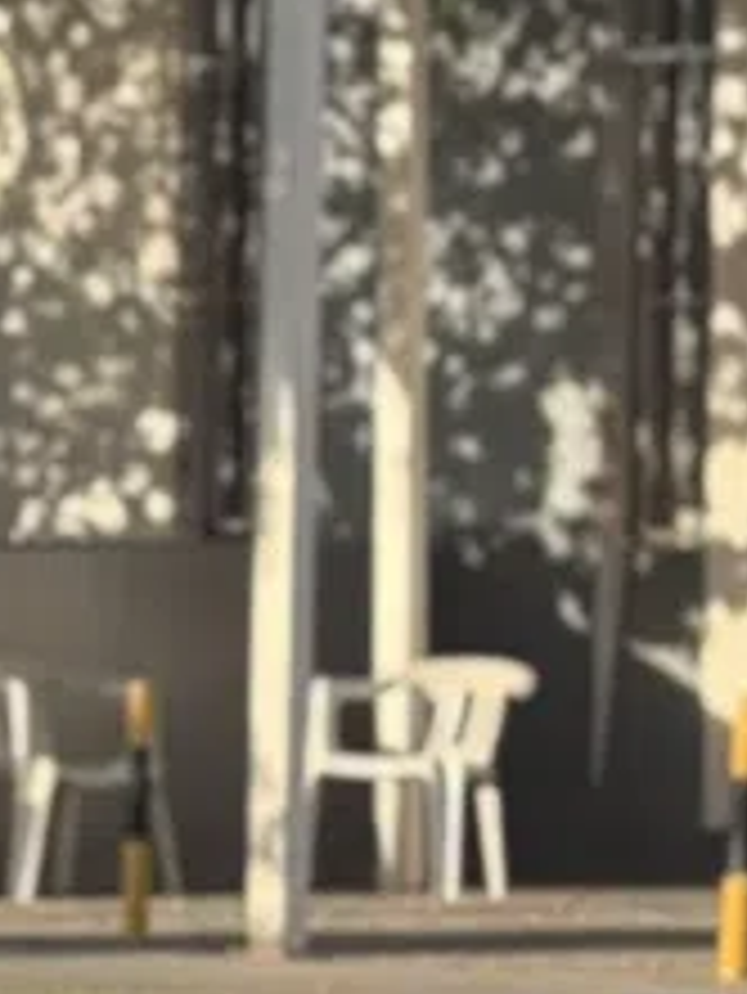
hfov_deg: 4.8
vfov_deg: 6.7
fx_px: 8509
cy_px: 834
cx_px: -1359
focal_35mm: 296
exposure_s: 1/1238
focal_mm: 6.76
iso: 64
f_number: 1.78
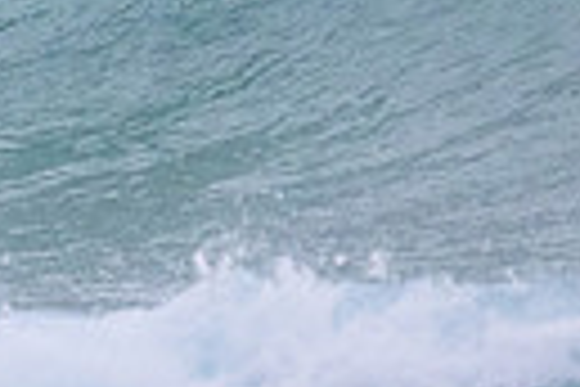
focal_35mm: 3599
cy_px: -160
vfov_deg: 0.4
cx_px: -558
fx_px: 57979
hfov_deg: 0.6
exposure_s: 1/320
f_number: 11
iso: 7200
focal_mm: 800
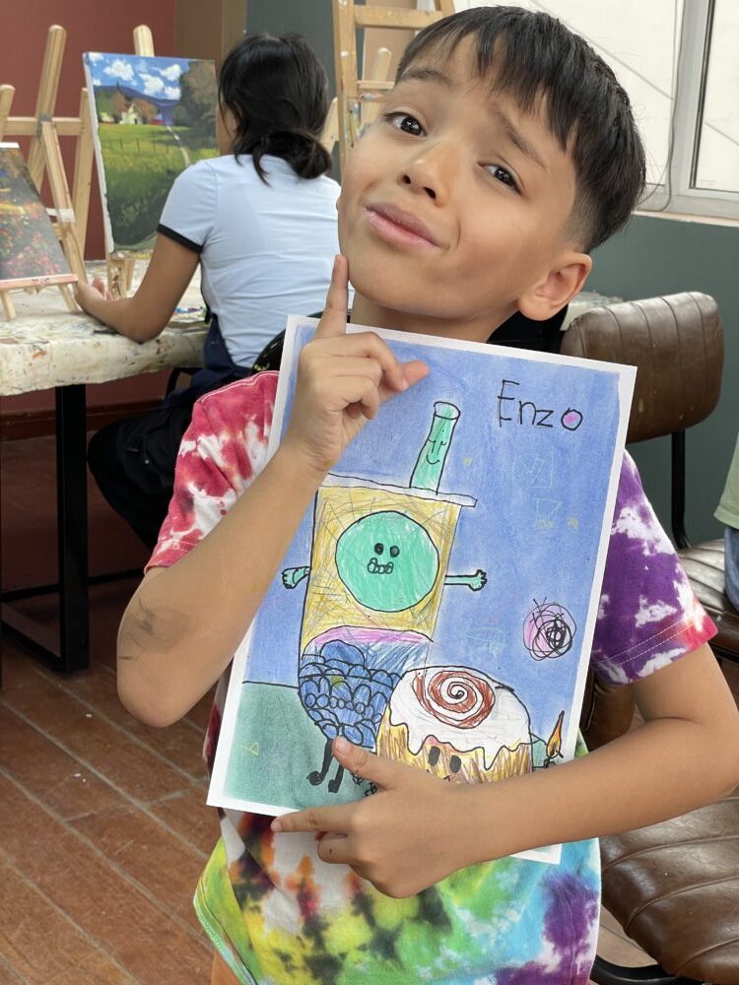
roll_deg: -2.6
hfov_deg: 28.0
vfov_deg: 36.8
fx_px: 1480
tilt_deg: -15.0
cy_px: 492
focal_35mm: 52
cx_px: 370
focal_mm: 6
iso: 40
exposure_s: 1/100
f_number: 2
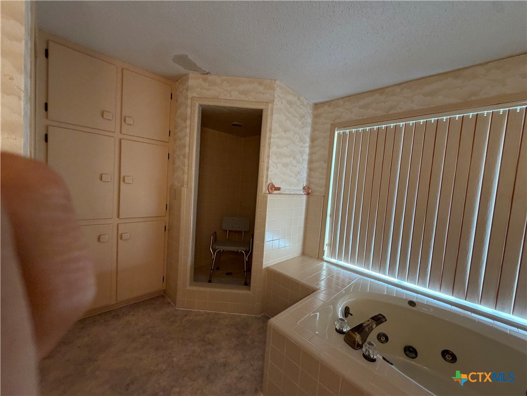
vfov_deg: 85.7
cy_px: 198
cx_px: 264
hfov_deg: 102.1
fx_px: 213
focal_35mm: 14
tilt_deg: -1.3
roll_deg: -2.4
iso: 200
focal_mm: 2.22
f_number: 2.2
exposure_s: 1/60
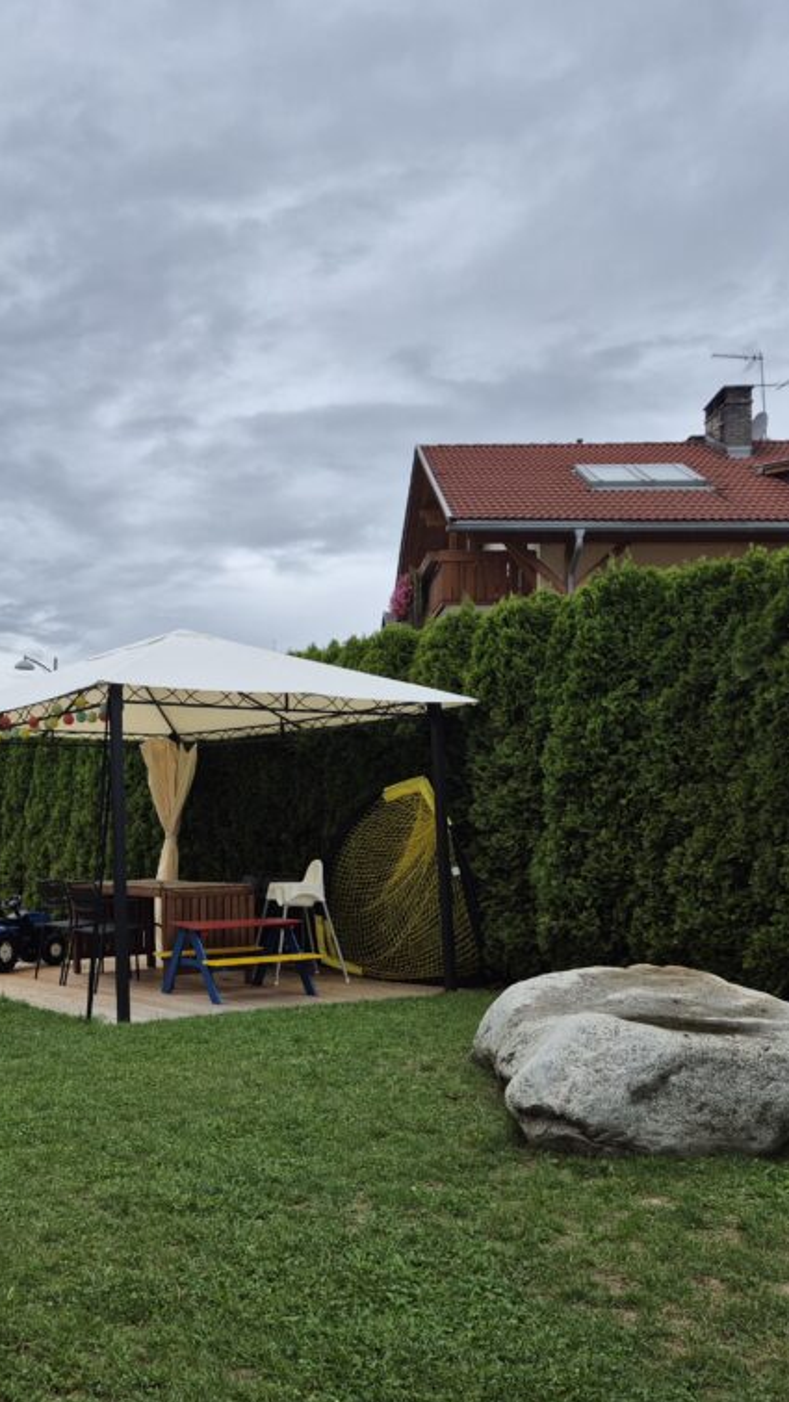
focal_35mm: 34
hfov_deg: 33.3
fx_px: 1264
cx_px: 119
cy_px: 706
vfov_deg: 58.0
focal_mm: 5.4
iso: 25
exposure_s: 1/762
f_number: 1.8
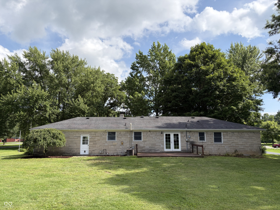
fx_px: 210
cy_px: 105
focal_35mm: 26
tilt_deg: +7.8
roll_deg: +0.6
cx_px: 140
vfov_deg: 53.0
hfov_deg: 67.3
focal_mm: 5.96
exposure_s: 1/2364
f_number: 1.6
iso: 50
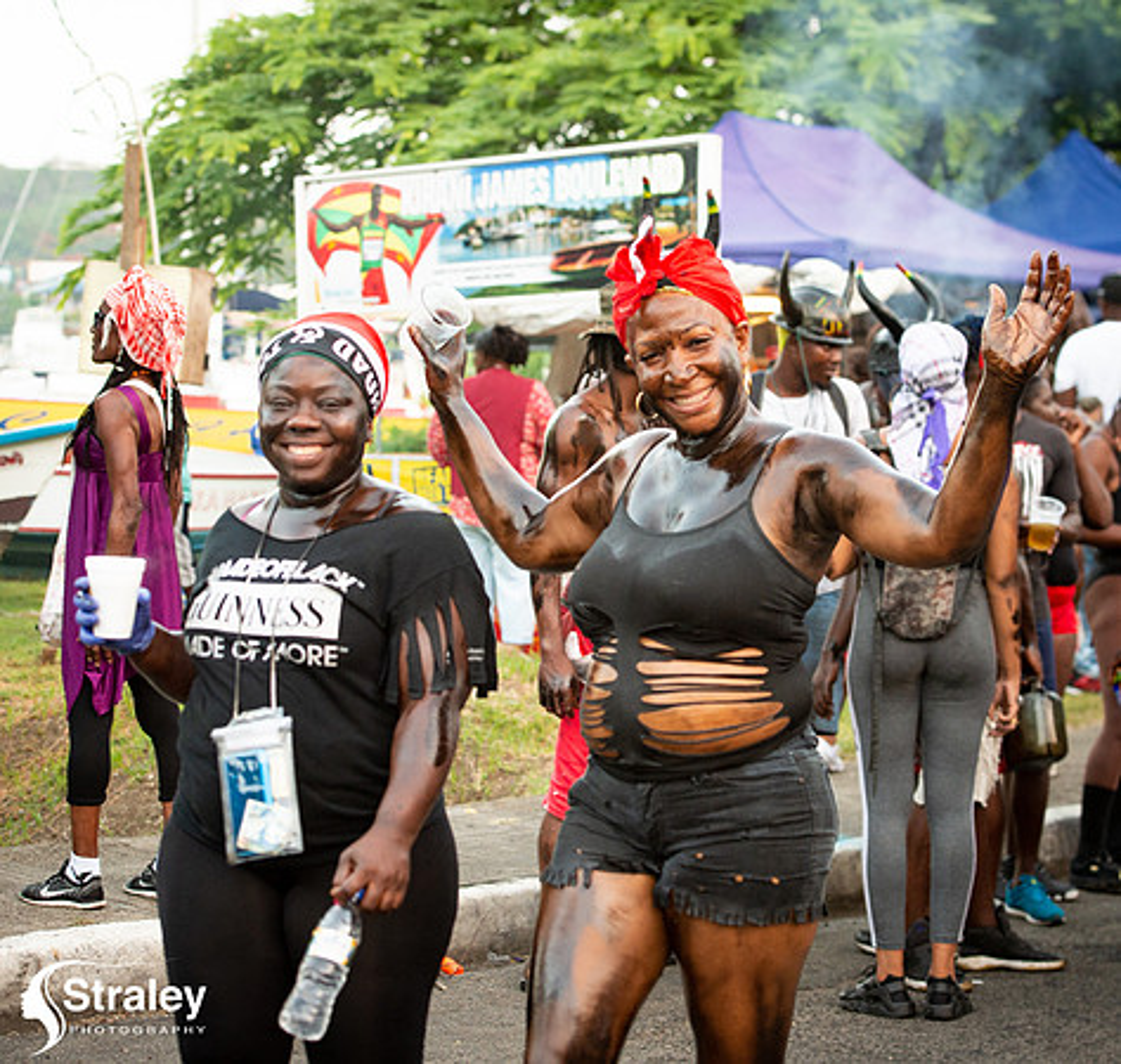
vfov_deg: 18.2
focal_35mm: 93
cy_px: 532
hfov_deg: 19.1
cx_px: 597
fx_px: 3327
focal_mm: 75
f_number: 5
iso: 2000
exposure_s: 1/200
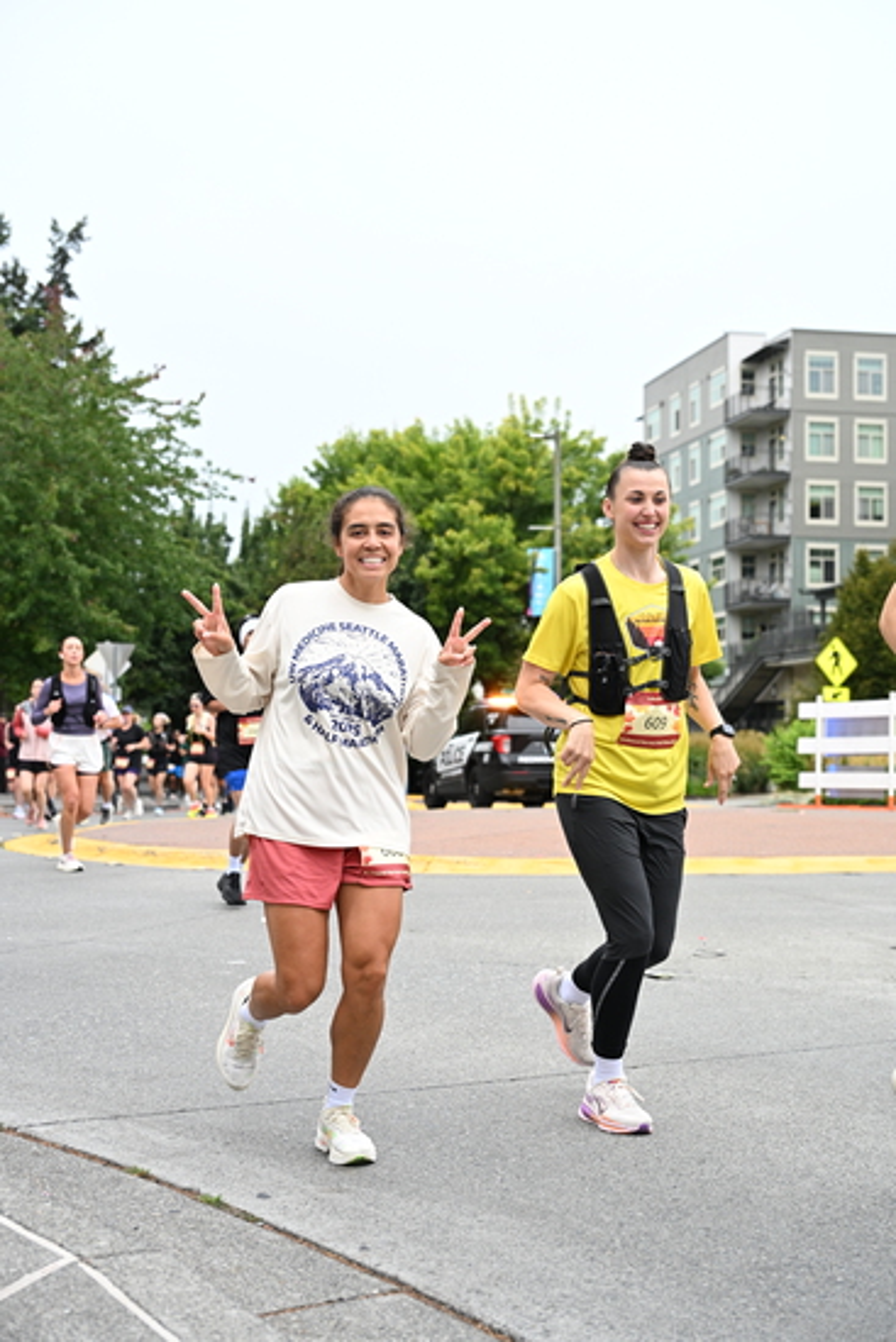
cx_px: 448
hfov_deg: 26.5
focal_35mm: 51
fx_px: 1903
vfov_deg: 38.9
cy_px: 671
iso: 1600
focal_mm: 51
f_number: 4
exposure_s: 1/800
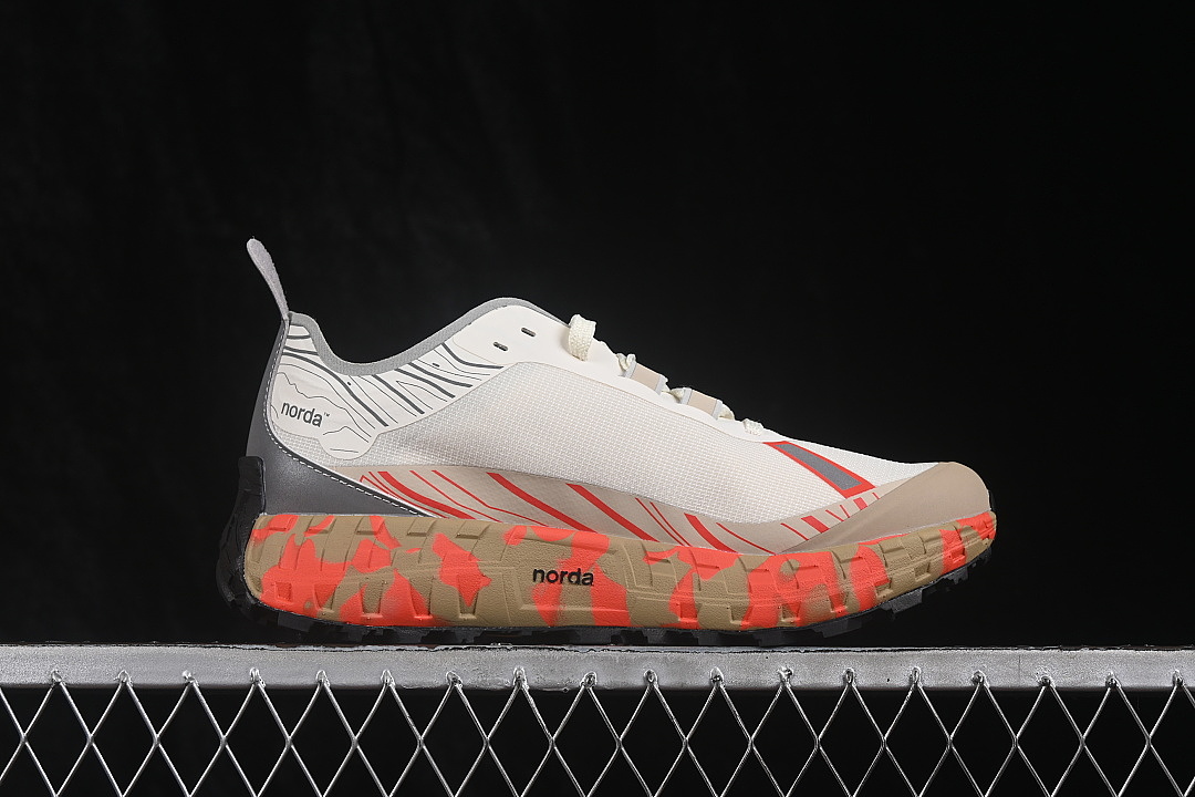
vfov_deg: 18.2
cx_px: 598
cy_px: 398
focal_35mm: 75
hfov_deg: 27.0
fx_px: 2489
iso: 160
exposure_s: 1/80
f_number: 8
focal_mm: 50
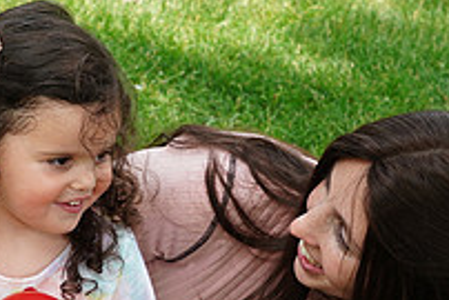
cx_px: 64
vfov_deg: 9.9
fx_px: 1722
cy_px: 317
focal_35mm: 138
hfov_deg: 14.7
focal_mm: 48
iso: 250
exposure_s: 1/200
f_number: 7.1
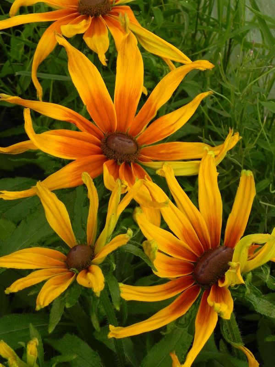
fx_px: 900
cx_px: 138
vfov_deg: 23.0
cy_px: 184
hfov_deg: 17.4
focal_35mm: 85
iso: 160
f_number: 4.5
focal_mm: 15.1
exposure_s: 1/400
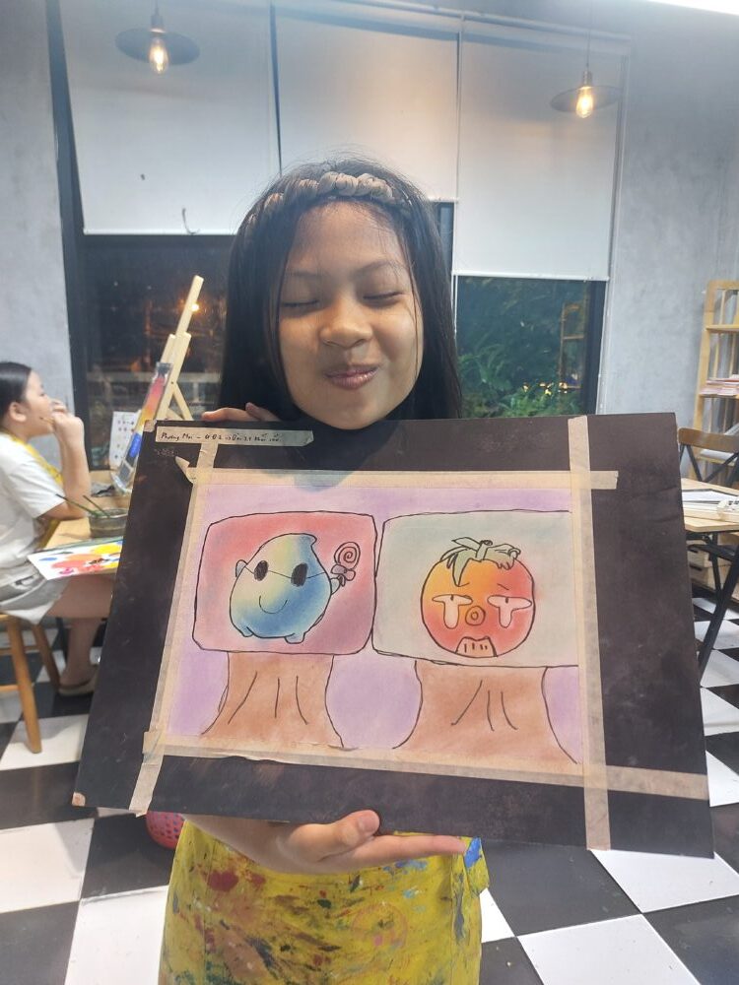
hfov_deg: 54.9
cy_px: 492
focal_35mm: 25
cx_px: 370
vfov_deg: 69.4
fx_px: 712
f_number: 1.8
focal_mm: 5.23
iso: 160
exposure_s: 1/60
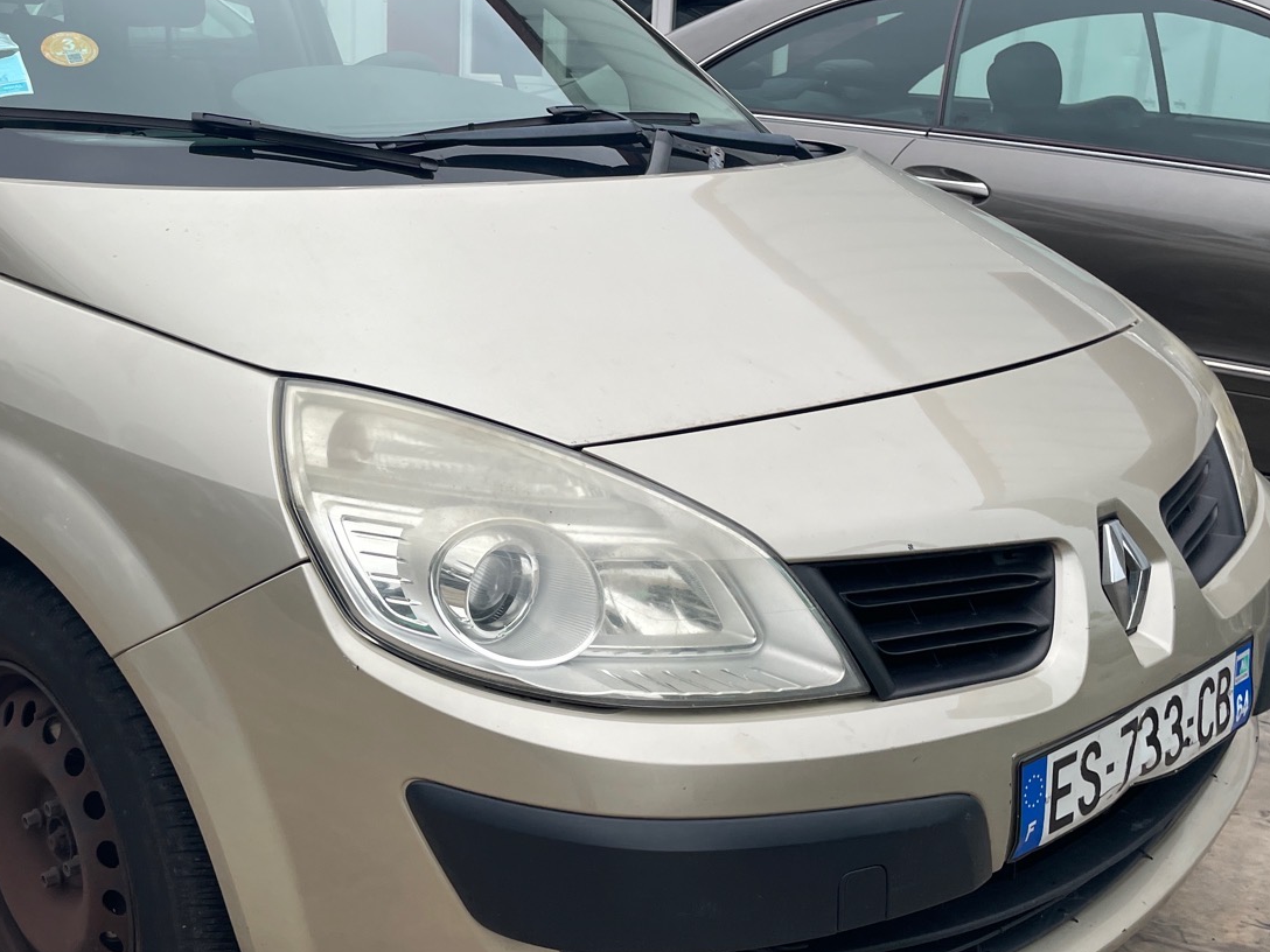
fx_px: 1578
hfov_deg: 43.0
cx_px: 385
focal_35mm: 43
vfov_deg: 33.6
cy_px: 476
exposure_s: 1/2882
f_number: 1.6
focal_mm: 4.2
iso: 32
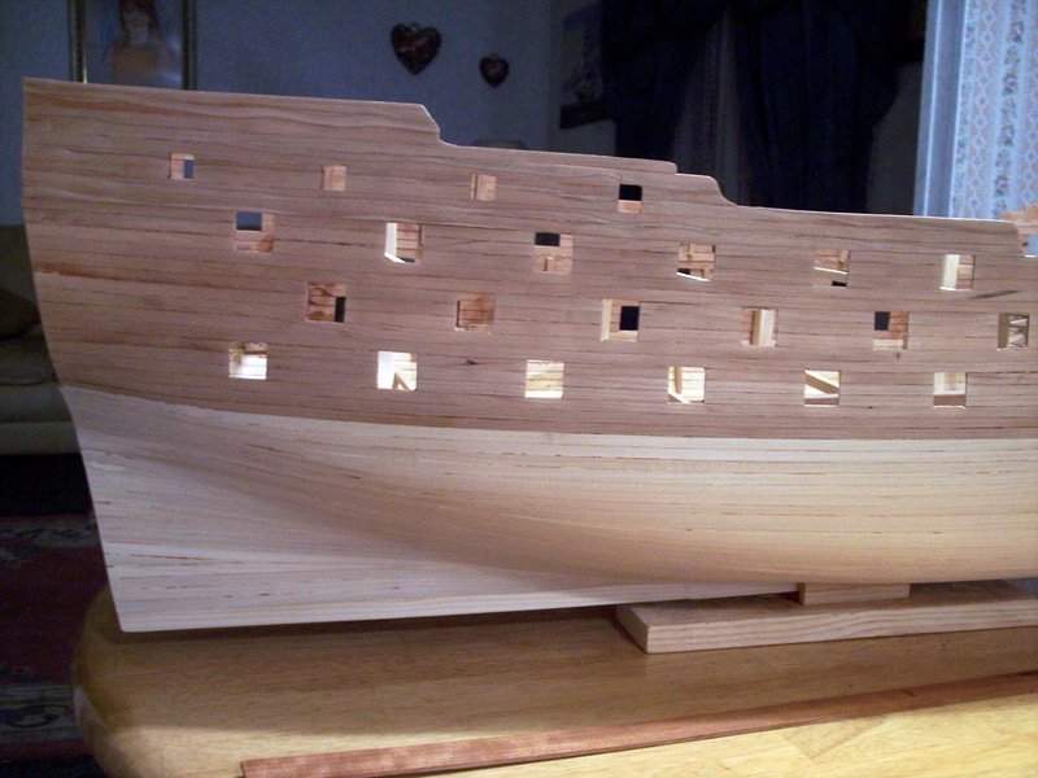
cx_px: 519
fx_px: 1169
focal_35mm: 39
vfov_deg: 36.8
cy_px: 389
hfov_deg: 47.9
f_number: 3.4
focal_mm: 8
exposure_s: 1/8
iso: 200
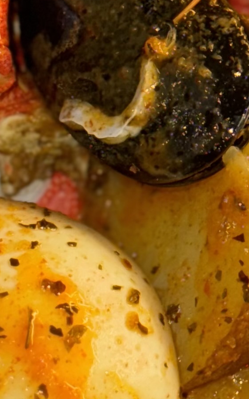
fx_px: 2477
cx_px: 543
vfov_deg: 9.2
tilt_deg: -72.0
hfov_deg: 5.6
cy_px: 29
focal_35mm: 228
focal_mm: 6.86
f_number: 1.78
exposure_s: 1/40
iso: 64
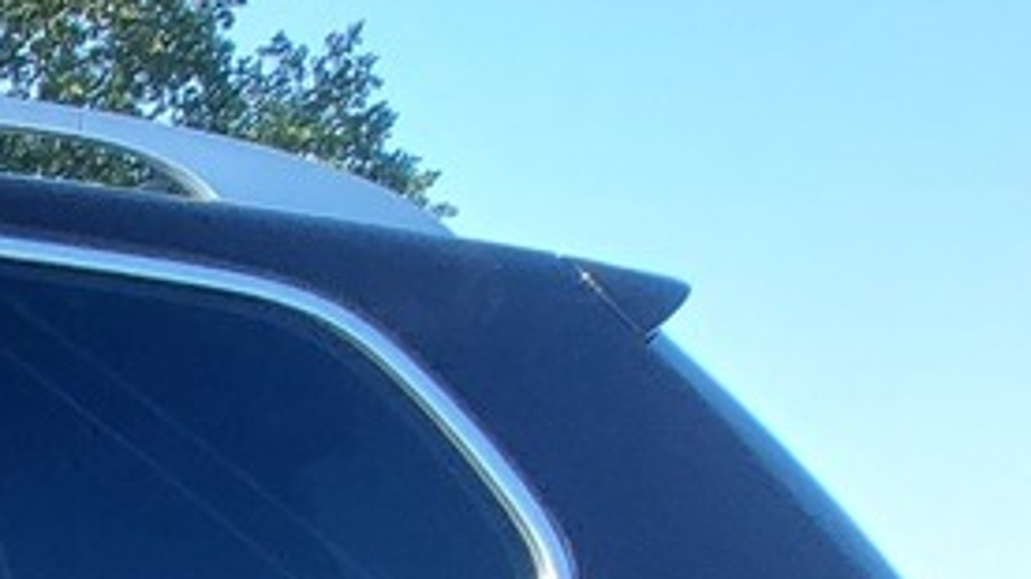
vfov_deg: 11.3
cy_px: 1528
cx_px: -1300
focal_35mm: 82
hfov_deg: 16.0
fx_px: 2241
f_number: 2.2
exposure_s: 1/383
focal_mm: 1.74
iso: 50
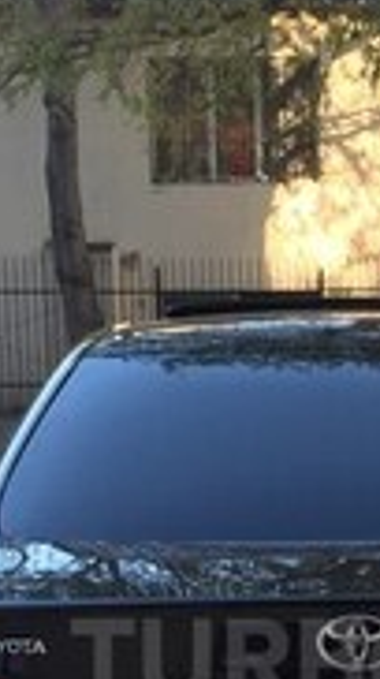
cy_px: 660
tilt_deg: -13.5
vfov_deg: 23.8
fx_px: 1545
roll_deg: +0.6
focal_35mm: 86
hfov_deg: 13.9
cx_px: 358
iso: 32
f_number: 2.2
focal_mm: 4.15
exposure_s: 1/100
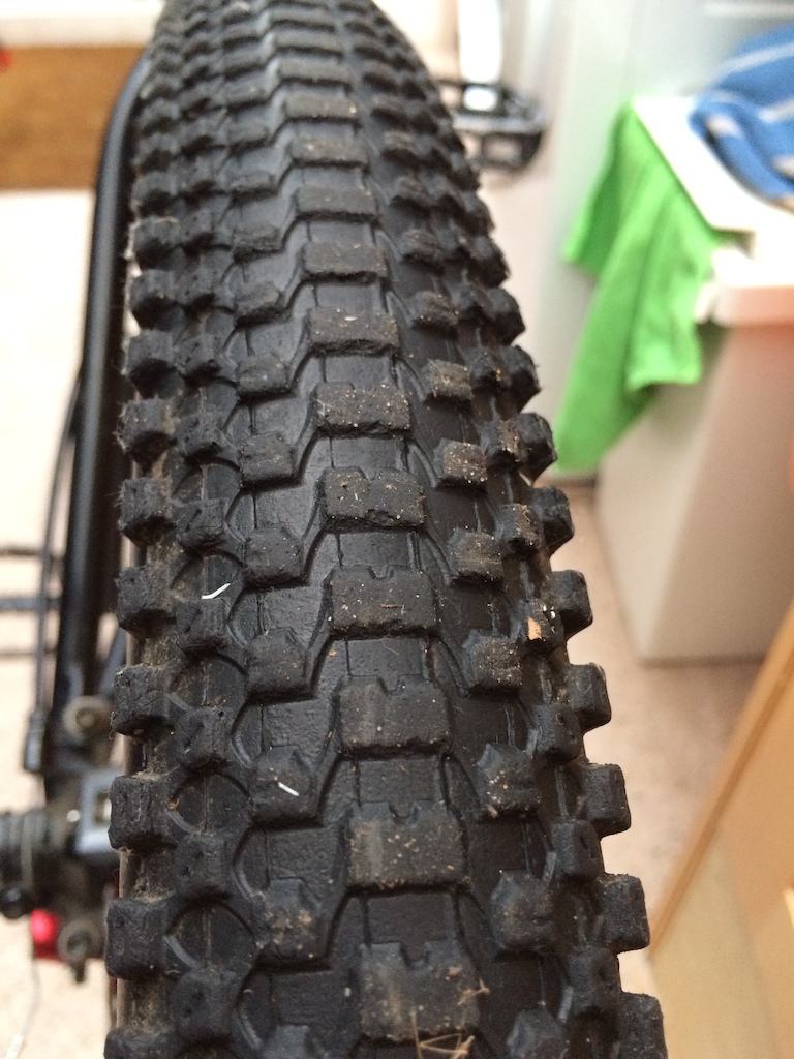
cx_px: 397
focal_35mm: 29
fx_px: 887
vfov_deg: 61.7
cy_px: 530
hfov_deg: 48.2
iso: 320
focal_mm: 4.15
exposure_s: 1/24
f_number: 2.2
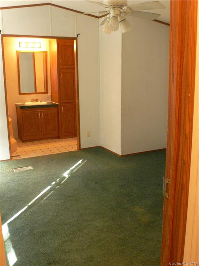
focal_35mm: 34
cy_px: 133
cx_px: 100
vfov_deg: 54.0
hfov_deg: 41.8
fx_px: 261
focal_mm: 6.3
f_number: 2.8
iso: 200
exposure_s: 1/8
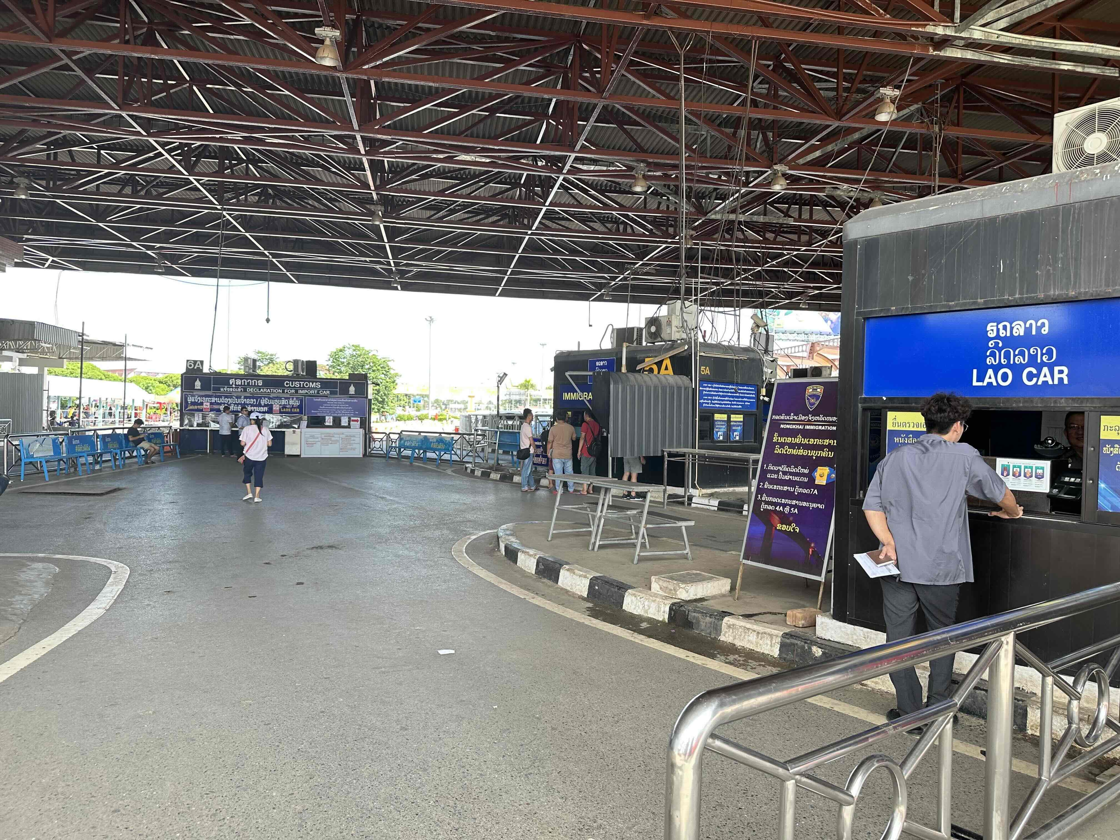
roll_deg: -1.6
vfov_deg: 56.8
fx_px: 777
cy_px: 420
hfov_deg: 71.6
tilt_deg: -0.2
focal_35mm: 24
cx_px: 560
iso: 80
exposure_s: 1/326
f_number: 1.78
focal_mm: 6.86
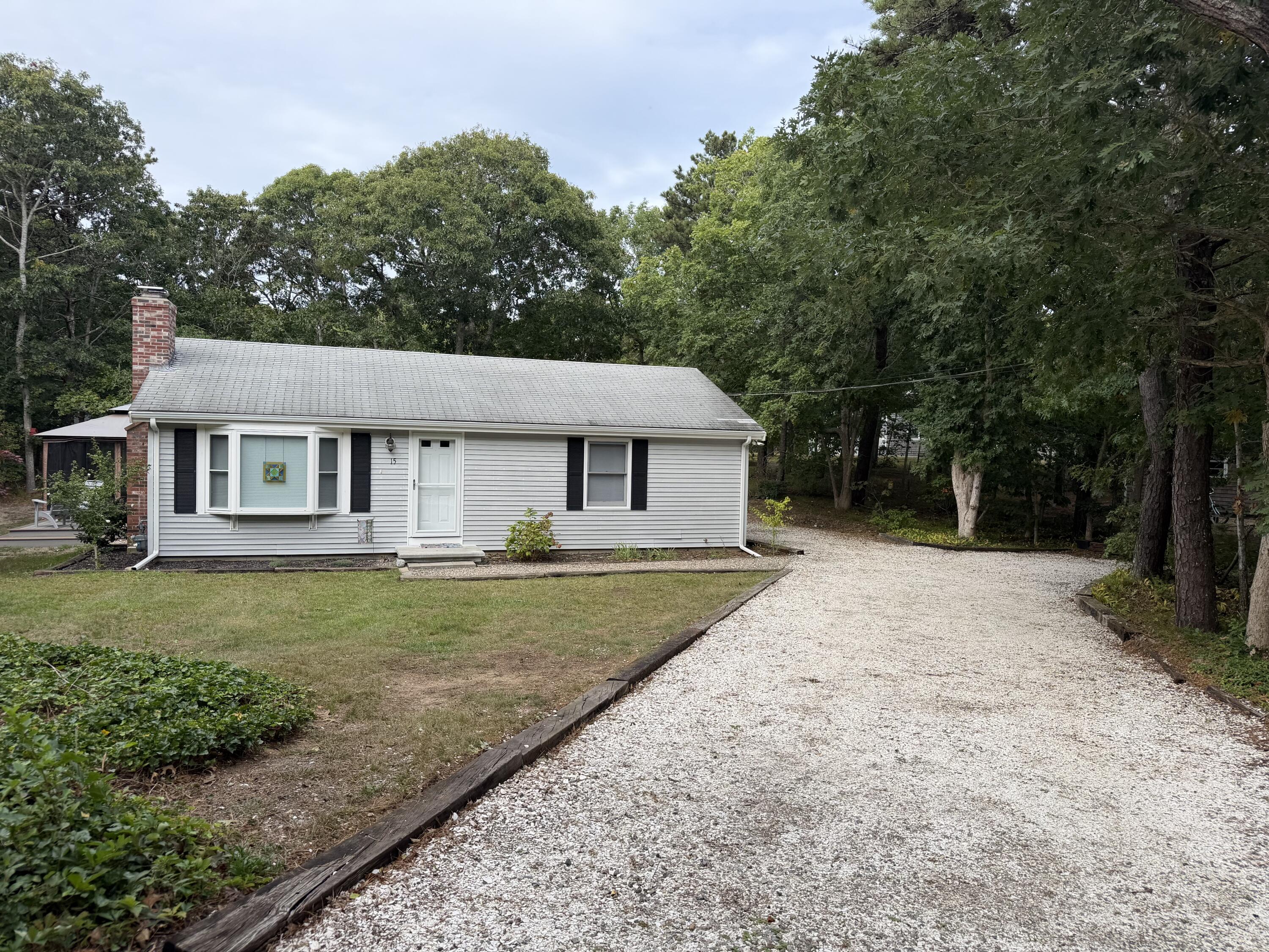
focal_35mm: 24
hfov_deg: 71.6
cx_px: 634
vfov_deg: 56.8
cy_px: 476
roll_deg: -0.8
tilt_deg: -0.8
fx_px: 880
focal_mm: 6.76
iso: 80
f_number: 1.78
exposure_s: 1/1949
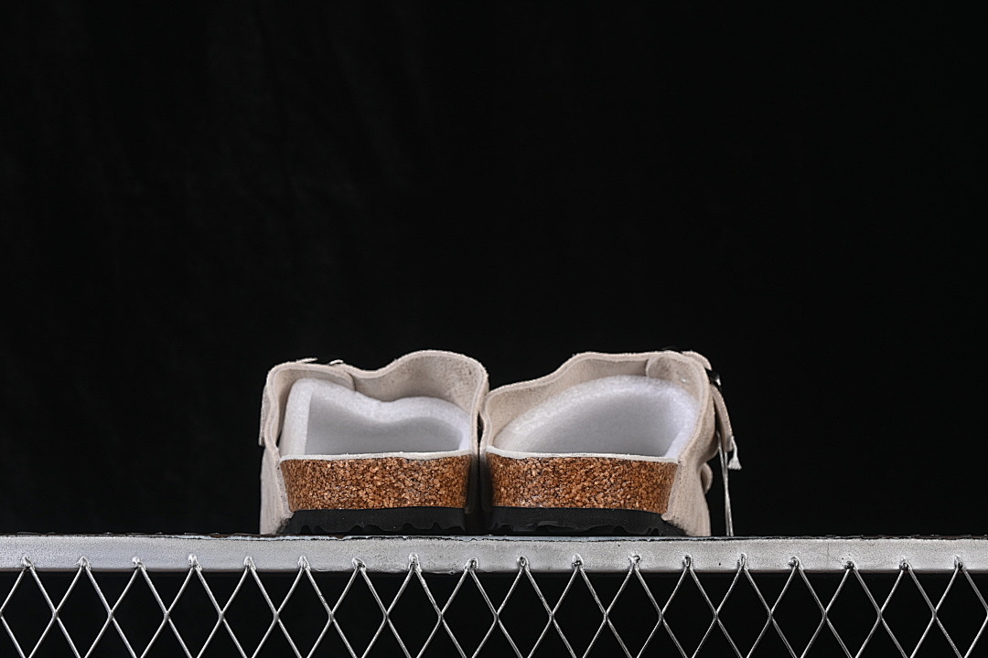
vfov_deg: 18.2
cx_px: 494
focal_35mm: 75
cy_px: 329
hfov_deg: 27.0
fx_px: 2058
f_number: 8
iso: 160
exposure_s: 1/80
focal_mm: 50
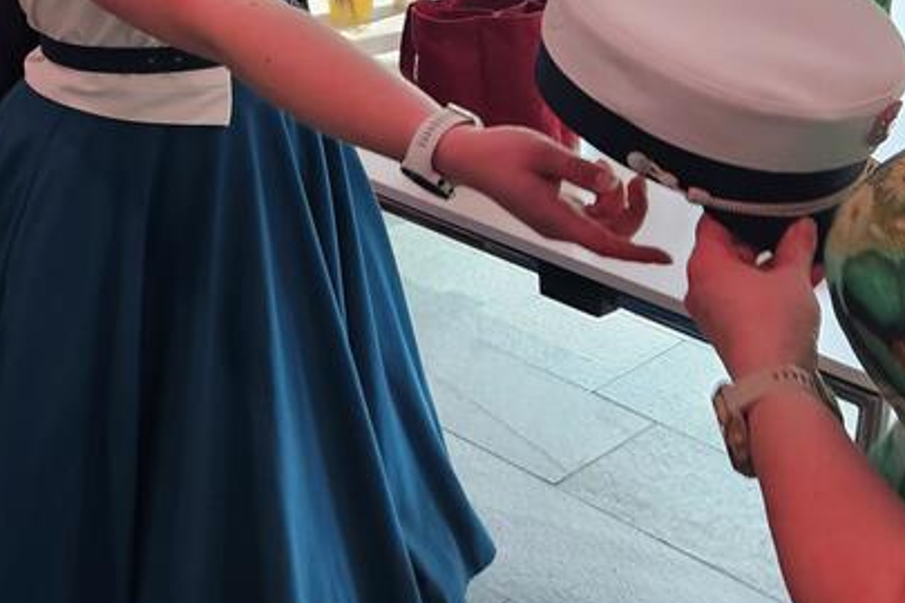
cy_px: -45
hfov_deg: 28.7
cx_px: 116
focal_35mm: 68
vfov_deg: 19.3
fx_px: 1709
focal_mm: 5.4
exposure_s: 1/100
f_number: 1.8
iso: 125
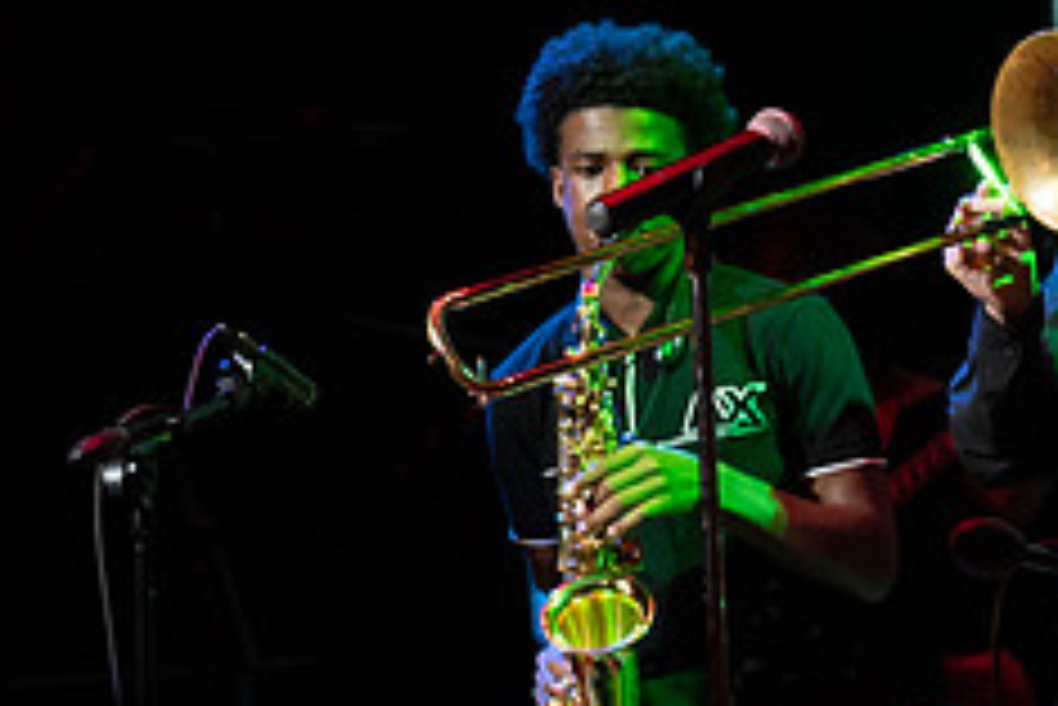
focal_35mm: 153
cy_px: 398
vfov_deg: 9.0
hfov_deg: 13.1
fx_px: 4499
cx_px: 1225
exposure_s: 1/125
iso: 3200
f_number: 5.6
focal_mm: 62
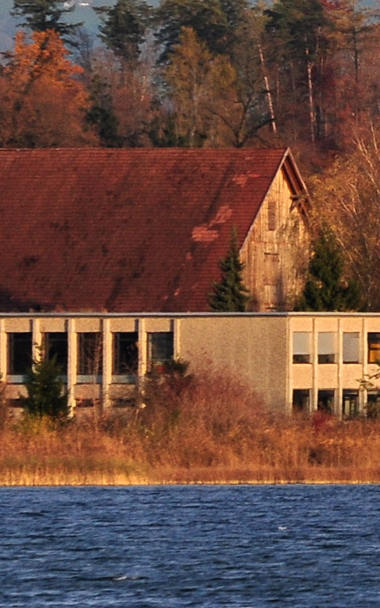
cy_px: 52
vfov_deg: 2.2
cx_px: 1026
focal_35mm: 968
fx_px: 16041
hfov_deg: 1.4
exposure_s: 1/400
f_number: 6.3
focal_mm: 145
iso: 200
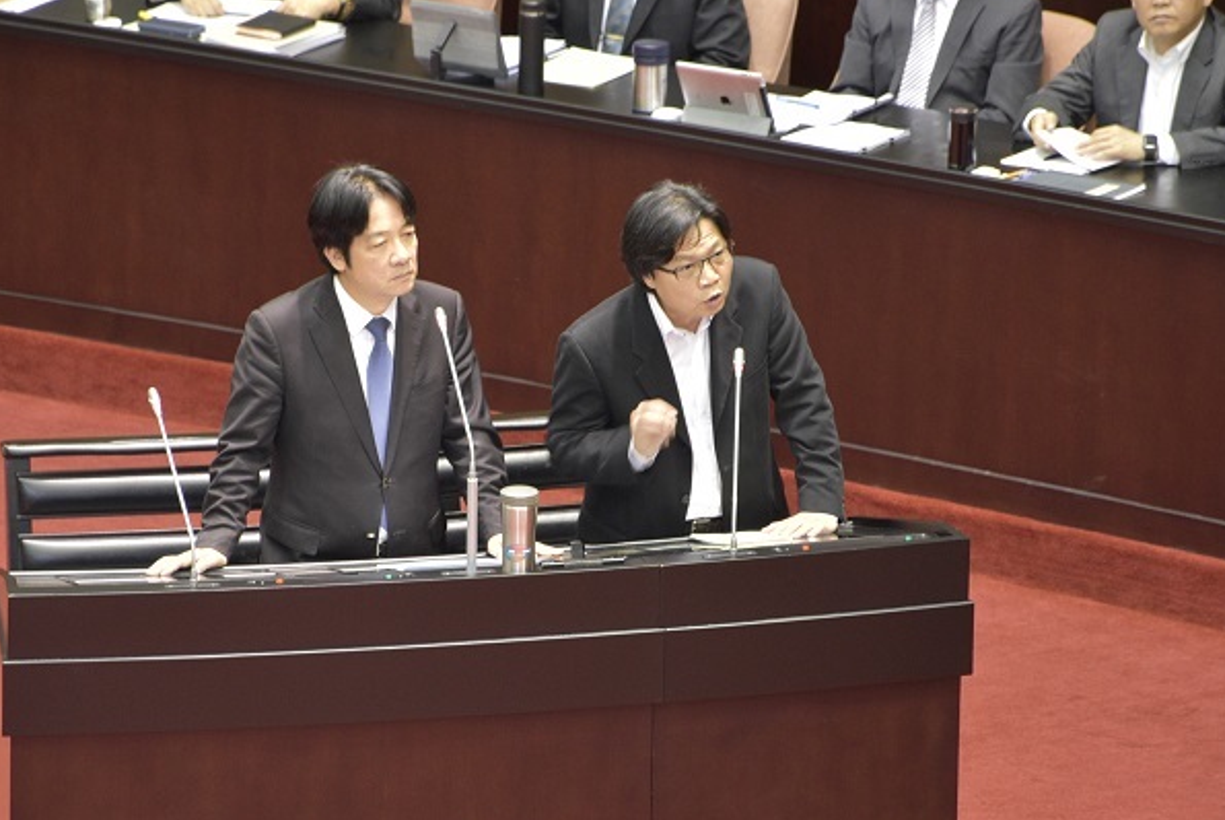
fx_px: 10218
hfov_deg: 6.9
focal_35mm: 300
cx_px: 513
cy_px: 501
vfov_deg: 4.6
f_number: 5.6
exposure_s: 1/13
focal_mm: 140
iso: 1000
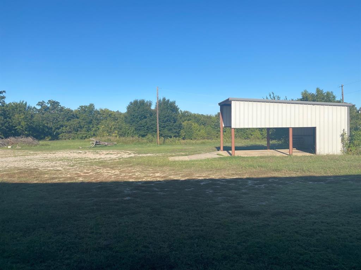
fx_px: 271
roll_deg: +1.1
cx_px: 180
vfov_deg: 53.1
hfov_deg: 67.3
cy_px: 135
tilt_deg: -0.9
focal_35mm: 26
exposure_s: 1/2688
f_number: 1.8
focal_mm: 4.25
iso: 32
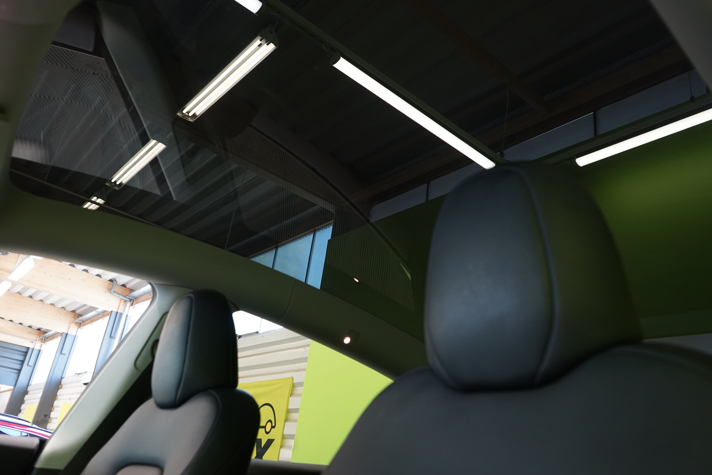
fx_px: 574
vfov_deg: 45.0
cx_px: 356
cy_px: 238
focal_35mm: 29
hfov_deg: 63.7
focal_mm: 29
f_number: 5
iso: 1250
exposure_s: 1/20
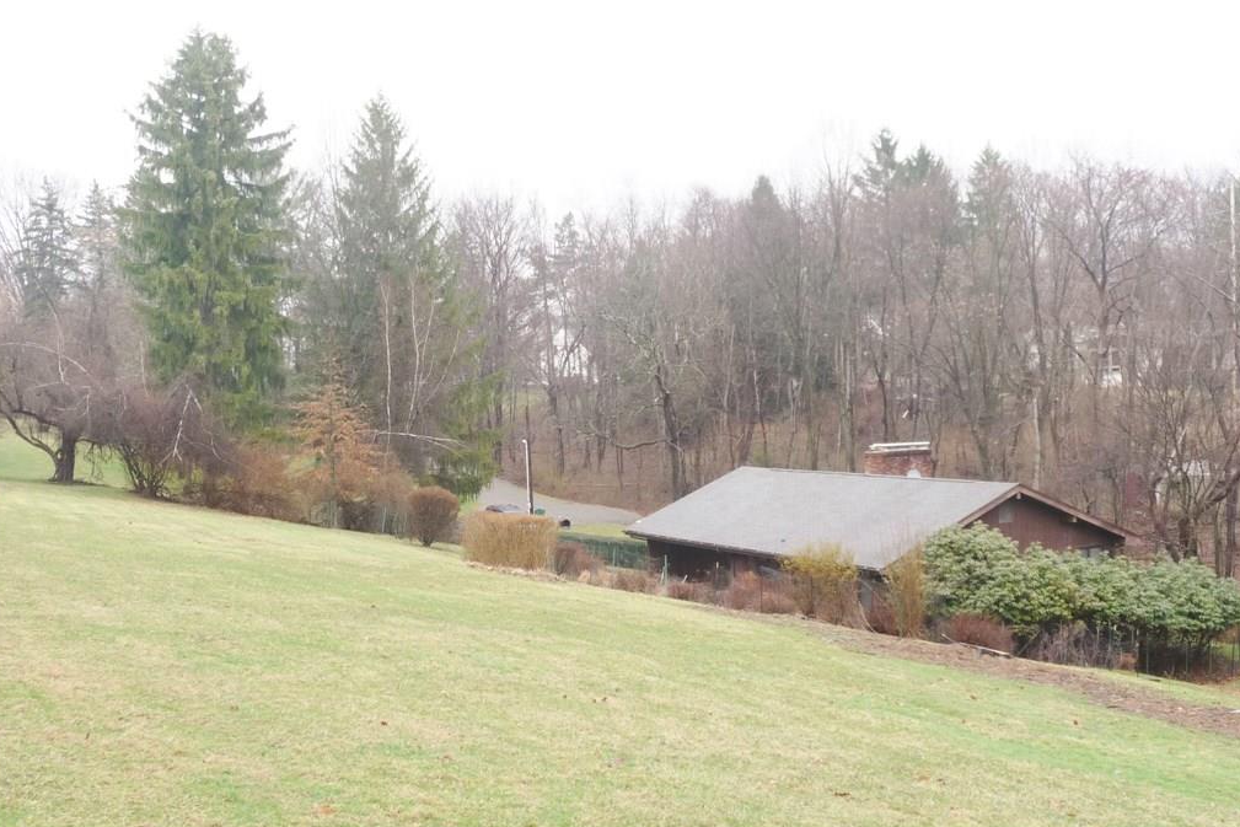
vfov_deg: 35.0
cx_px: 616
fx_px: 1309
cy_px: 463
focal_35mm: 38
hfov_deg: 50.7
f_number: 3.3
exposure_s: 1/125
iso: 100
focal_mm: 4.7
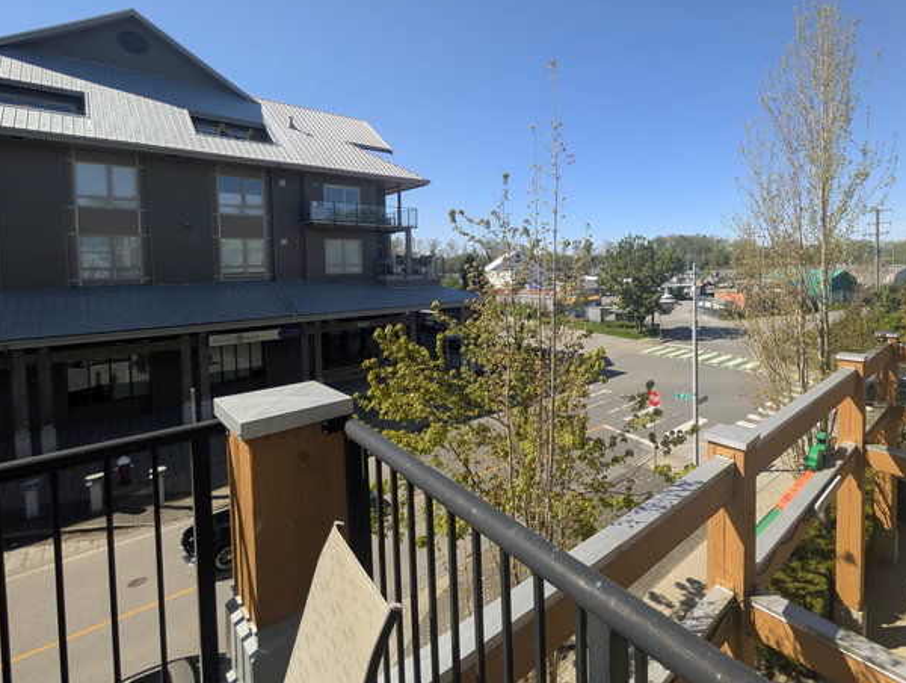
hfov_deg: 92.2
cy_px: 281
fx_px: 419
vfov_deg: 77.6
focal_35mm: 16
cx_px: 575
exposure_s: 1/2174
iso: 52
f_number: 1.7
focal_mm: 2.02
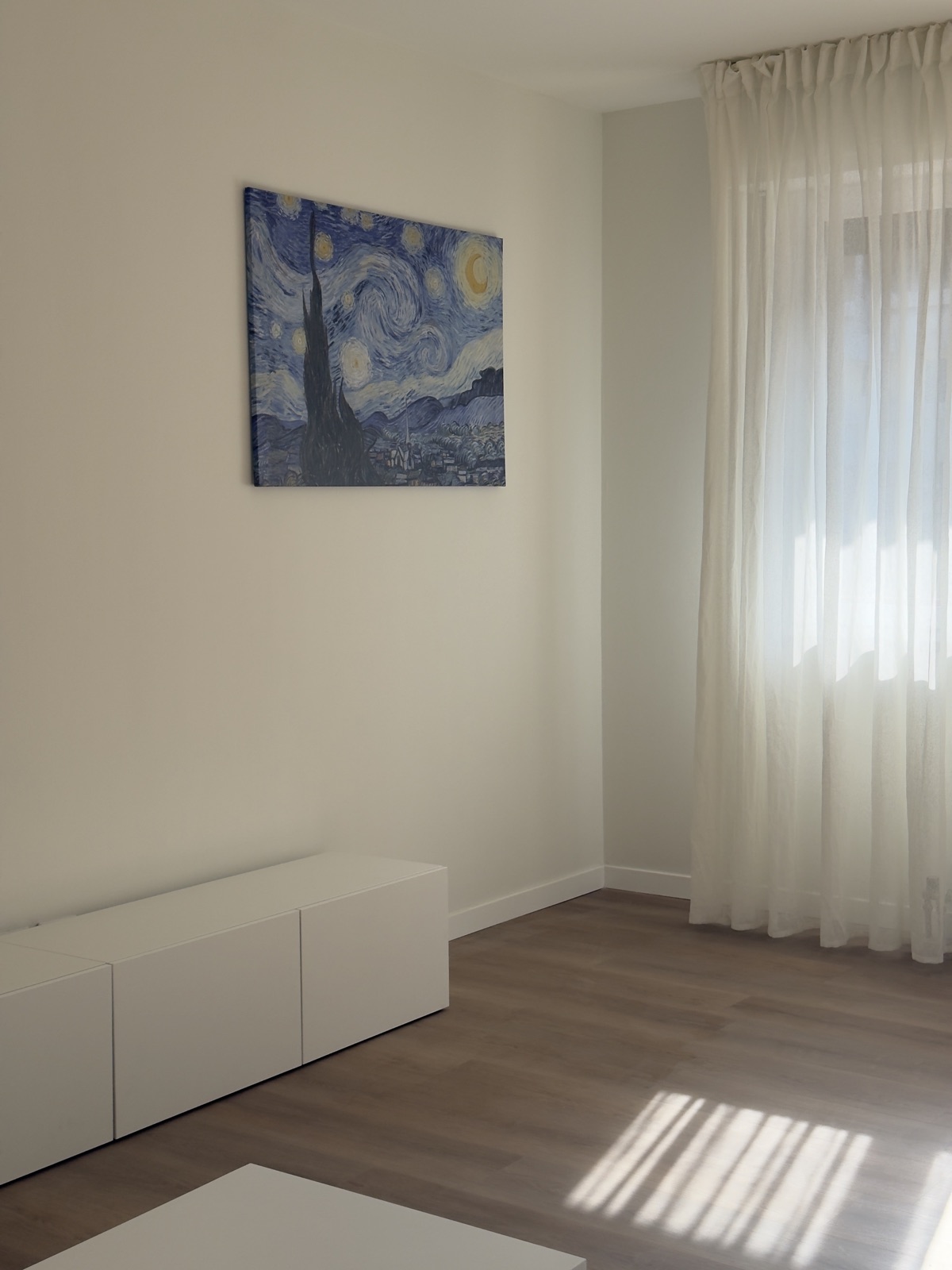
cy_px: 635
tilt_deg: -4.2
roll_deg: -0.1
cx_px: 476
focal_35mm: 48
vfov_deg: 39.7
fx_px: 1760
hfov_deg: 30.3
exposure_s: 1/553
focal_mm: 6.76
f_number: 1.78
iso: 100
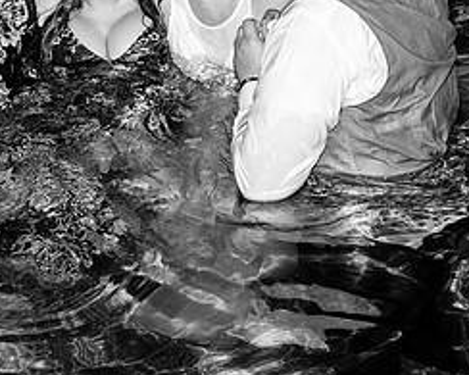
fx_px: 1734
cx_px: 188
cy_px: -27
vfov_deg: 12.2
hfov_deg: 15.4
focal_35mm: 125
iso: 2000
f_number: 6.3
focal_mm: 28
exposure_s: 1/100
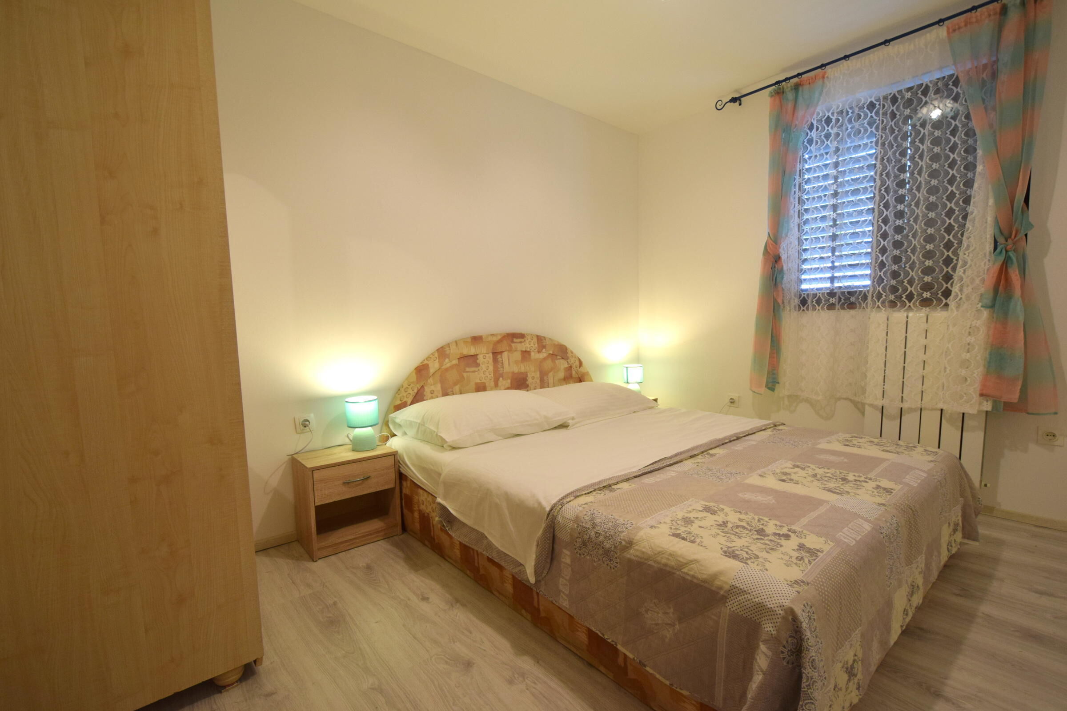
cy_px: 356
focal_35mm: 15
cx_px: 534
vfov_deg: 77.3
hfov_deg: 100.4
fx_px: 445
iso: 560
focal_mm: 10
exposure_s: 1/60
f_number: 4
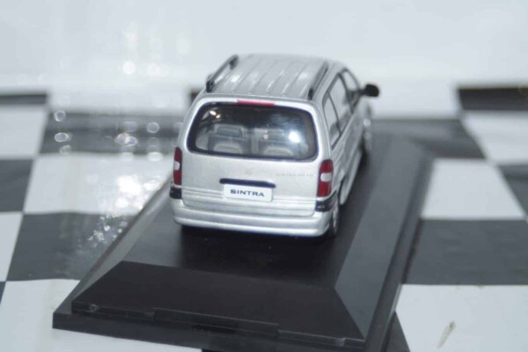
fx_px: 1540
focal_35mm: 105
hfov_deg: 19.5
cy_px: 176
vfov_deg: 13.0
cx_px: 264
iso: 400
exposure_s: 1/80
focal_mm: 70
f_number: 5.6
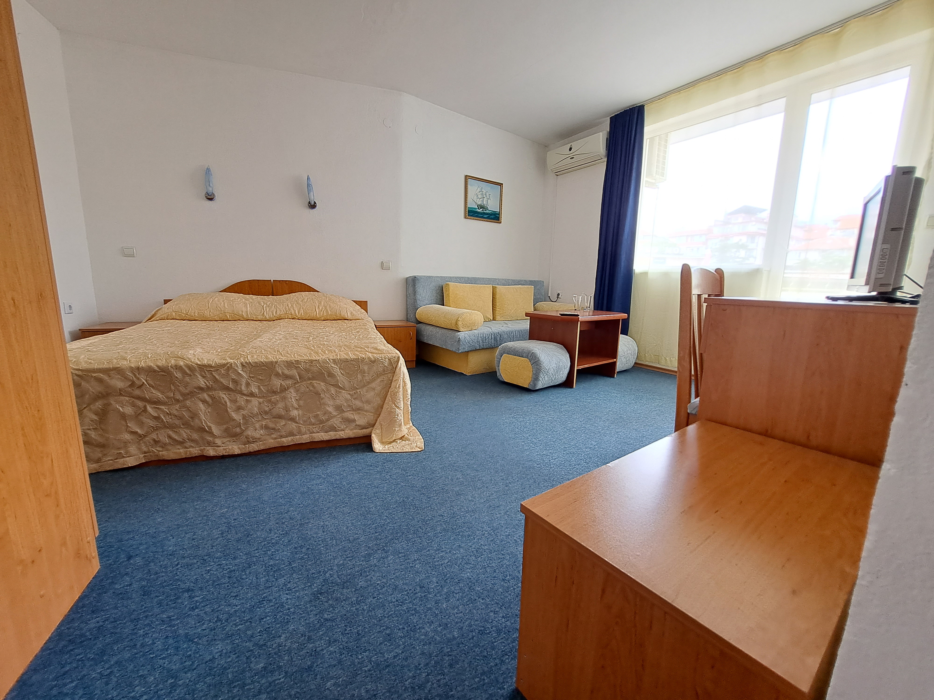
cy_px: 350
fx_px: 351
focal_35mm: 13
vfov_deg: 89.9
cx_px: 467
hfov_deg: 106.2
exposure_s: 1/50
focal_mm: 1.74
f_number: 2.2
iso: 64
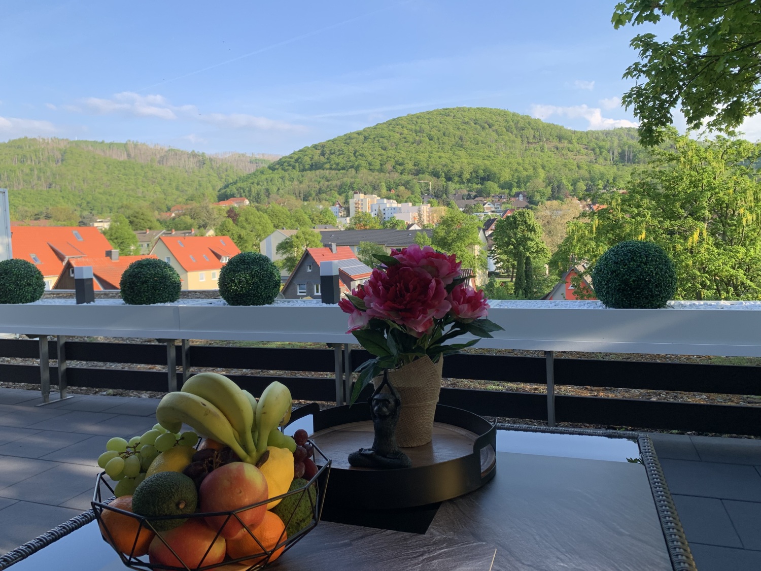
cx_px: 380
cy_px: 286
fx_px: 572
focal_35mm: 26
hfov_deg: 67.3
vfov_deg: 53.1
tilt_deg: -4.0
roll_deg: +2.5
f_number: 1.8
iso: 25
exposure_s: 1/620
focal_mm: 4.25
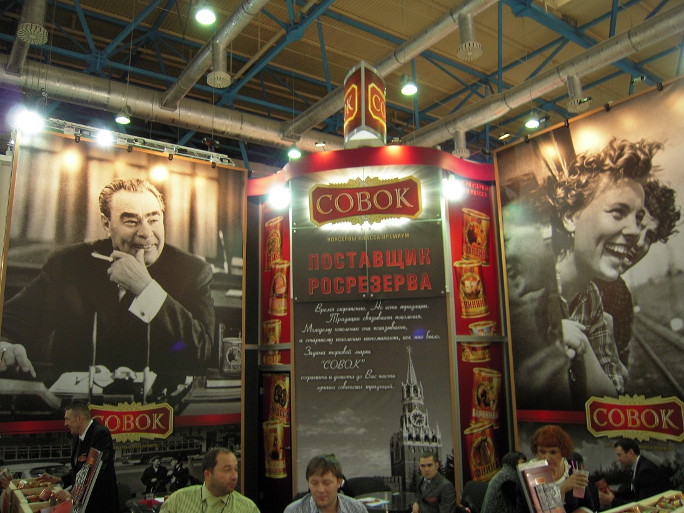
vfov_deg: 49.7
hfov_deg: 63.4
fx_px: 553
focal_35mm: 28
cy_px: 256
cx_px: 342
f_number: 2.7
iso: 160
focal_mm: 5
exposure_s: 1/30
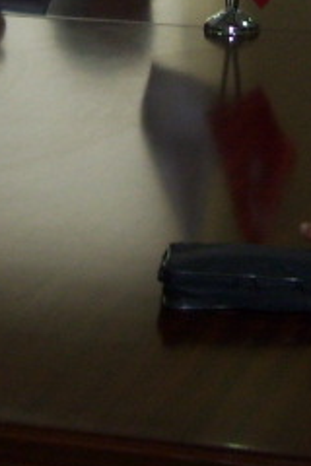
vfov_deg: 10.9
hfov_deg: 7.3
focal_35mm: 187
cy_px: -47
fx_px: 2423
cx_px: 119
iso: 80
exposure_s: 1/60
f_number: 2.7
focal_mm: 6
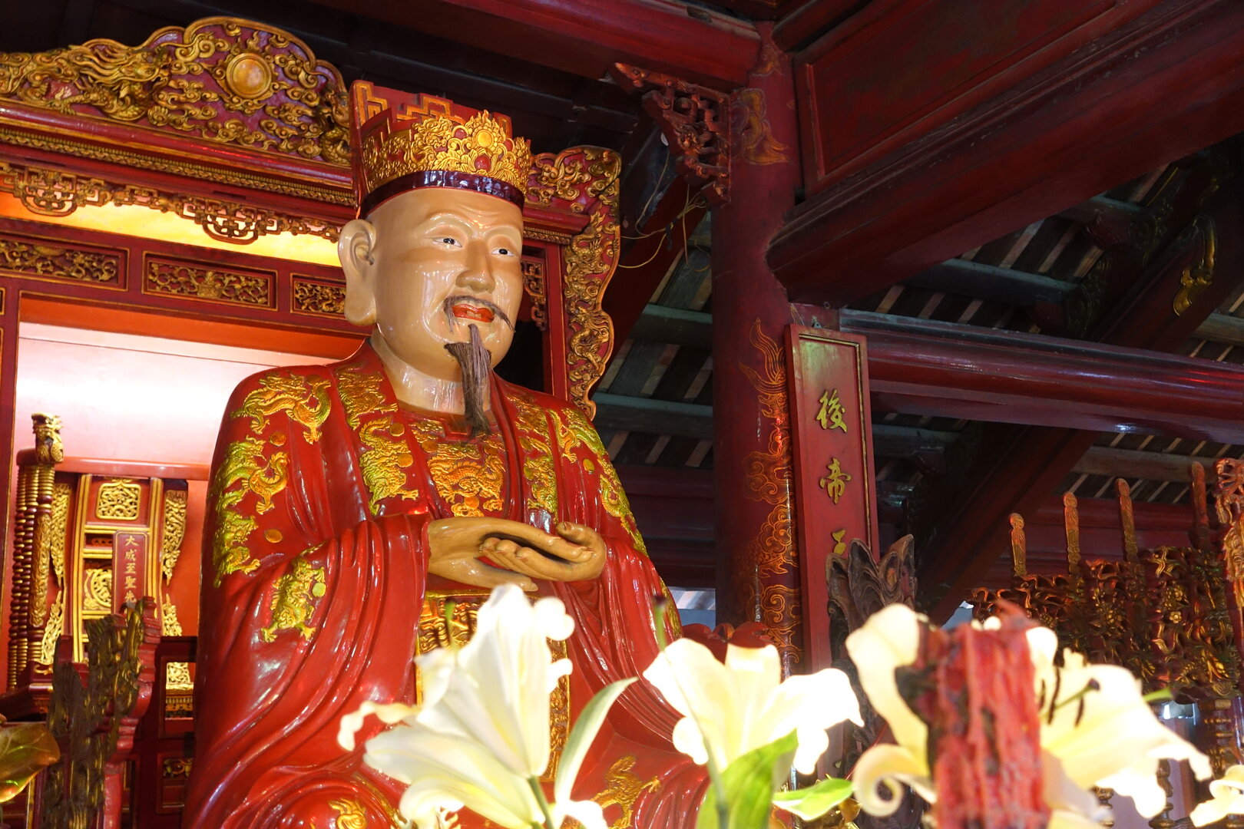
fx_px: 1486
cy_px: 414
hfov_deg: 45.4
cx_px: 622
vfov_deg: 31.2
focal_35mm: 43
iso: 800
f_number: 2.8
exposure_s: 1/15
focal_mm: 15.74
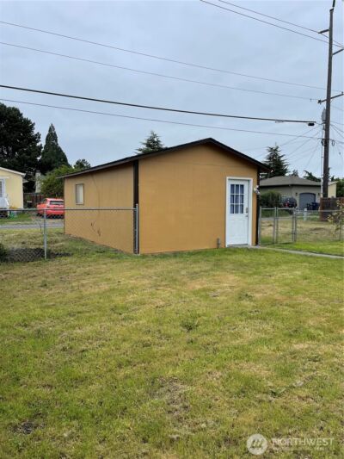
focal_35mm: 26
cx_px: 172
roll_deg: +0.1
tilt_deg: -3.5
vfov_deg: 67.3
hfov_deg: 53.1
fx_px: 344
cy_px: 230
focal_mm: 4.2
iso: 32
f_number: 1.6
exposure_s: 1/2506
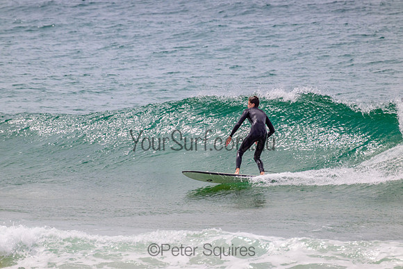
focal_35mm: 800
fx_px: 8957
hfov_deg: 2.6
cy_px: 134
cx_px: 202
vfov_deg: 1.7
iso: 800
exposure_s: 1/2000
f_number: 11
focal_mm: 800
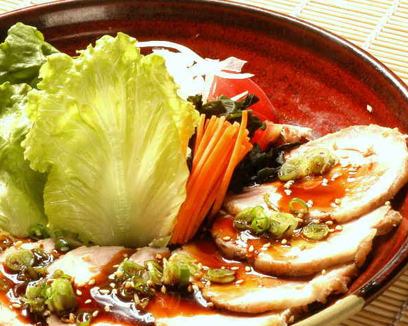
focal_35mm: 176
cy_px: 175
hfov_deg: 11.0
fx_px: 2125
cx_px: 125
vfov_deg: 8.8
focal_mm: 72
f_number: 29
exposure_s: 1/60
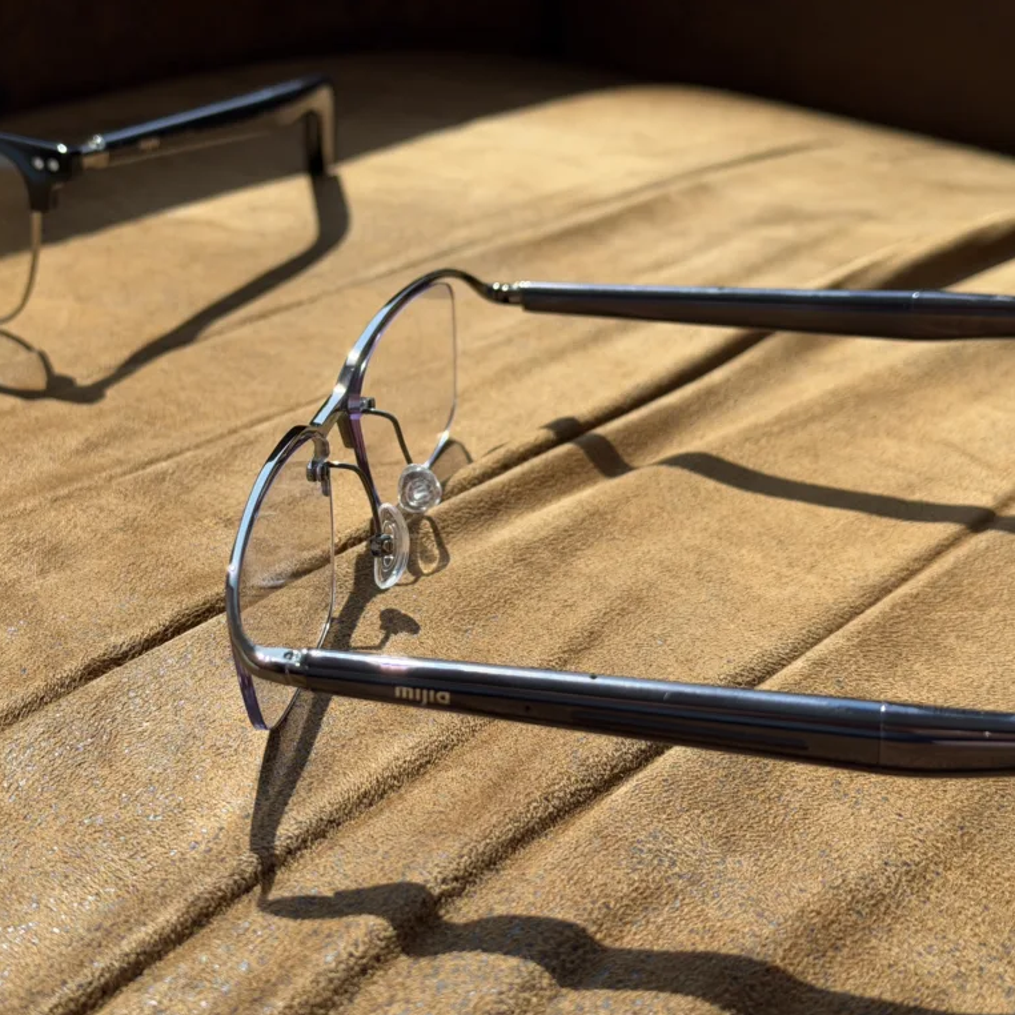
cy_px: 506
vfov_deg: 30.0
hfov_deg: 29.9
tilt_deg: -27.7
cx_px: 349
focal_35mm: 57
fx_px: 1891
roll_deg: -0.5
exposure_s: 1/490
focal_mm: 6.76
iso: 64
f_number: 1.78
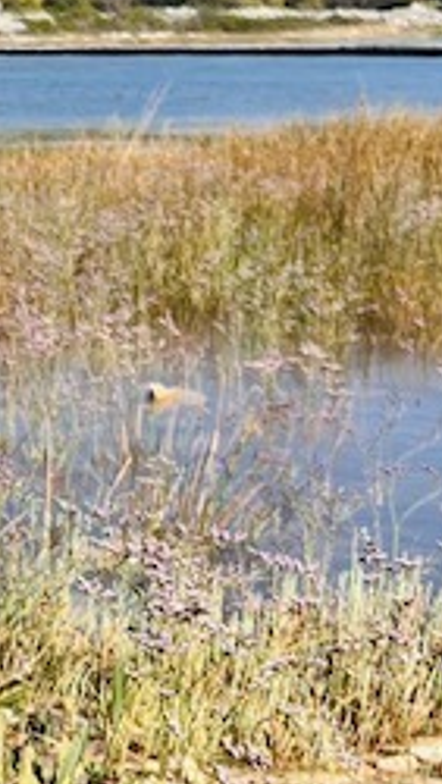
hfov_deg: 9.7
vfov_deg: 18.5
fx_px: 2412
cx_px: -467
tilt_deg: -9.3
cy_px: 383
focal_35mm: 116
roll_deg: +2.7
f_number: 1.5
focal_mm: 5.7
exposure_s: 1/3831
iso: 50
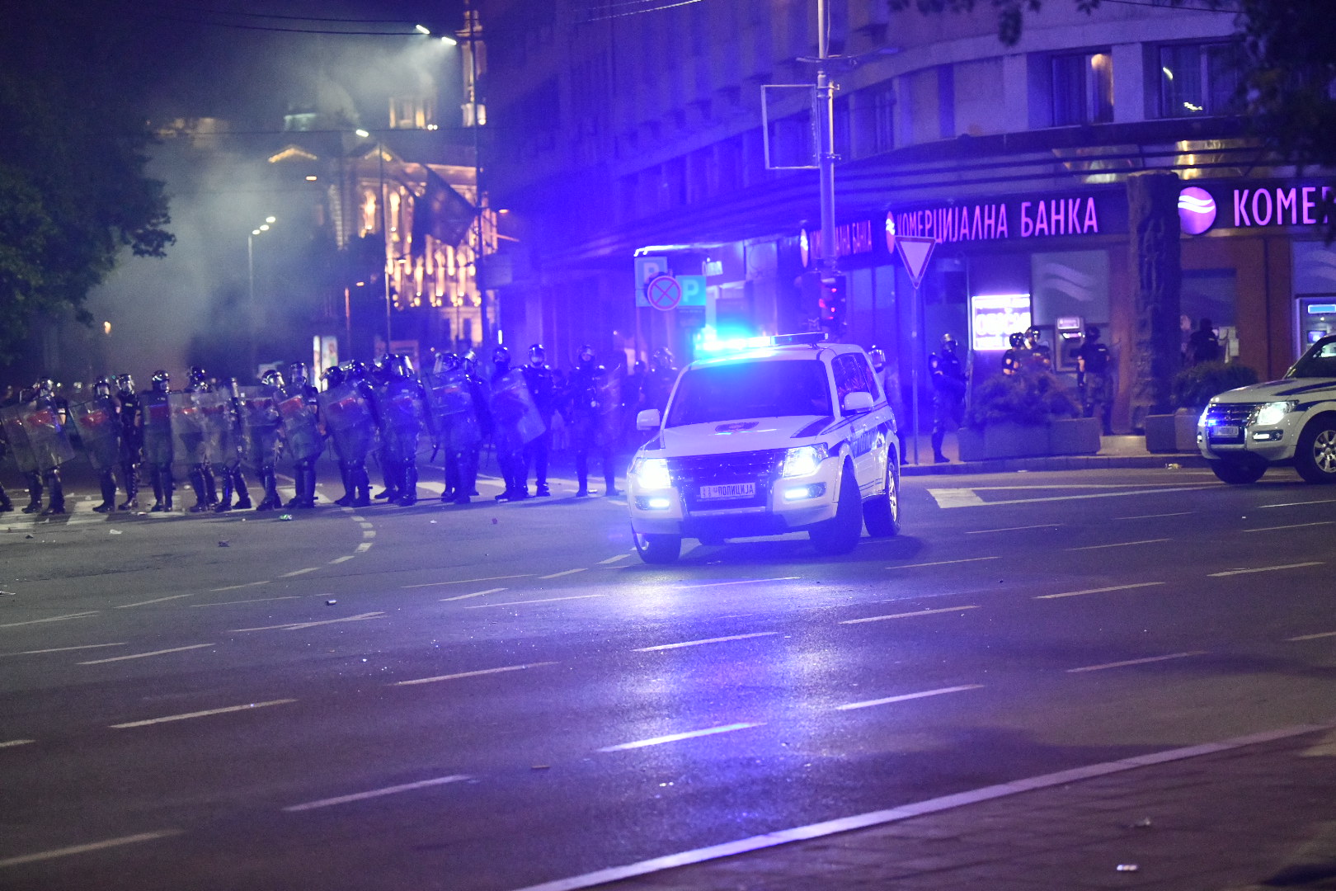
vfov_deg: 13.4
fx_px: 3785
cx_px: 668
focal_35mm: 102
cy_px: 446
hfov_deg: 20.0
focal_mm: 102
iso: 10000
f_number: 2.8
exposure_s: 1/400
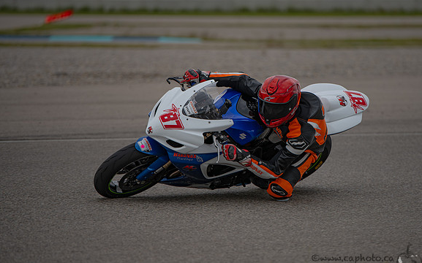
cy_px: 132
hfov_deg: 8.8
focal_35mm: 239
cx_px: 246
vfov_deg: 5.5
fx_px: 2747
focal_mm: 200
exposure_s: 1/1600
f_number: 2.8
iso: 90
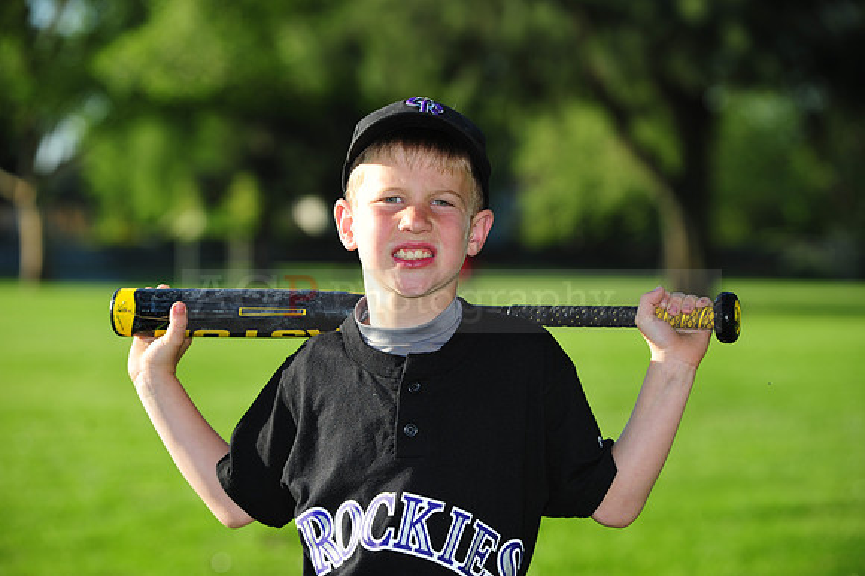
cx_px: 432
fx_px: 3122
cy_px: 288
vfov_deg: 10.5
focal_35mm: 130
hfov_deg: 15.8
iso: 200
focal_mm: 130
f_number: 5
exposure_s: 1/640
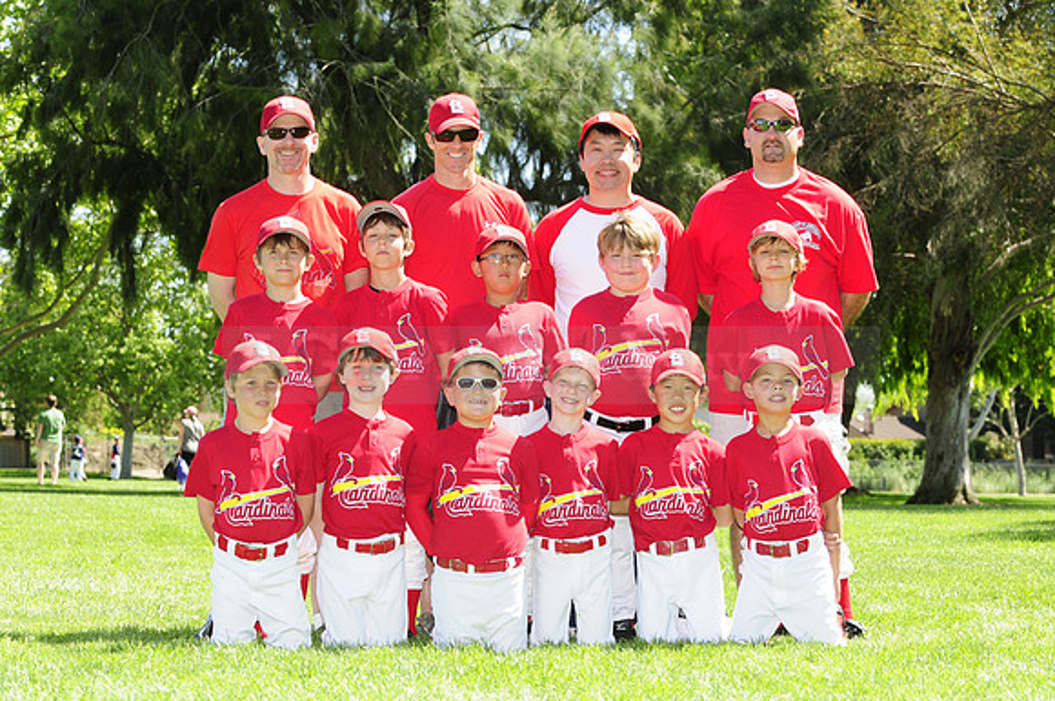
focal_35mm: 105
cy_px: 350
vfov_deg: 13.0
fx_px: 3073
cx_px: 528
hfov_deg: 19.5
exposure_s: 1/200
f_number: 7.1
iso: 200
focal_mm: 70
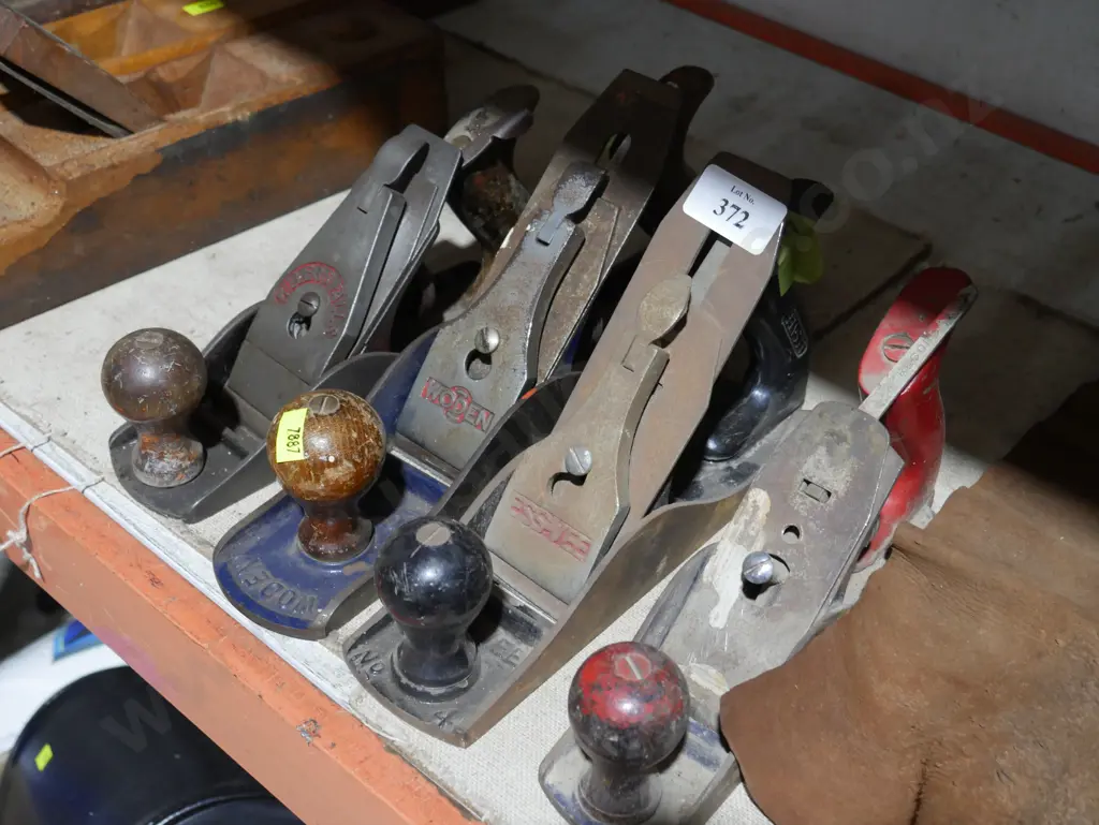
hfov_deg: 39.6
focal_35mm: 48
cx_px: 550
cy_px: 412
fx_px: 1525
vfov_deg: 30.3
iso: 1600
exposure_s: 1/60
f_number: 5.2
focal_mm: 24
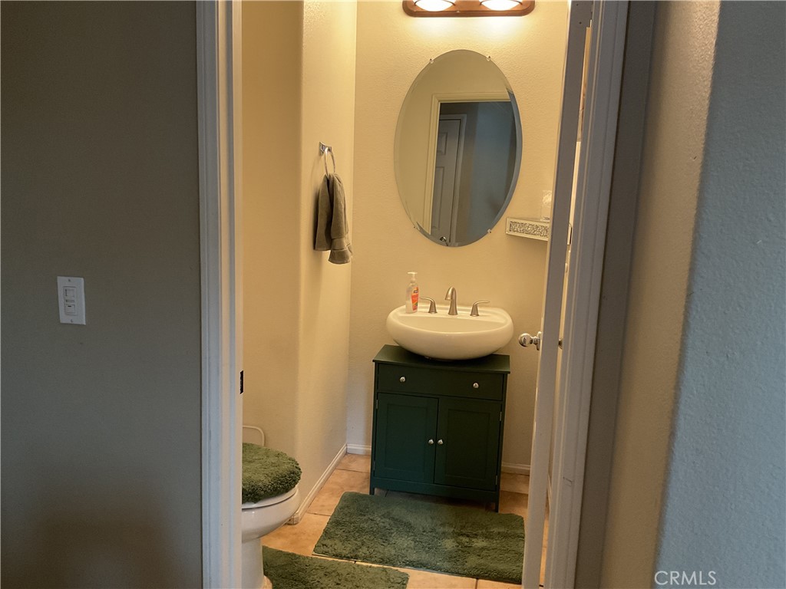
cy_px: 294
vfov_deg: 48.2
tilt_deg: -9.8
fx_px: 658
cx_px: 393
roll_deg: -1.7
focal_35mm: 29
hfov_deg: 61.7
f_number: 1.8
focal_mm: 3
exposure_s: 1/40
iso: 200
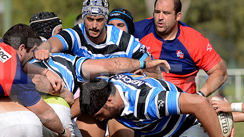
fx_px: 2058
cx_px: 131
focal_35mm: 318
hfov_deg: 6.8
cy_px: 83
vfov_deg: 3.8
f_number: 4
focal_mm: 210
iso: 320
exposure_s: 1/1600
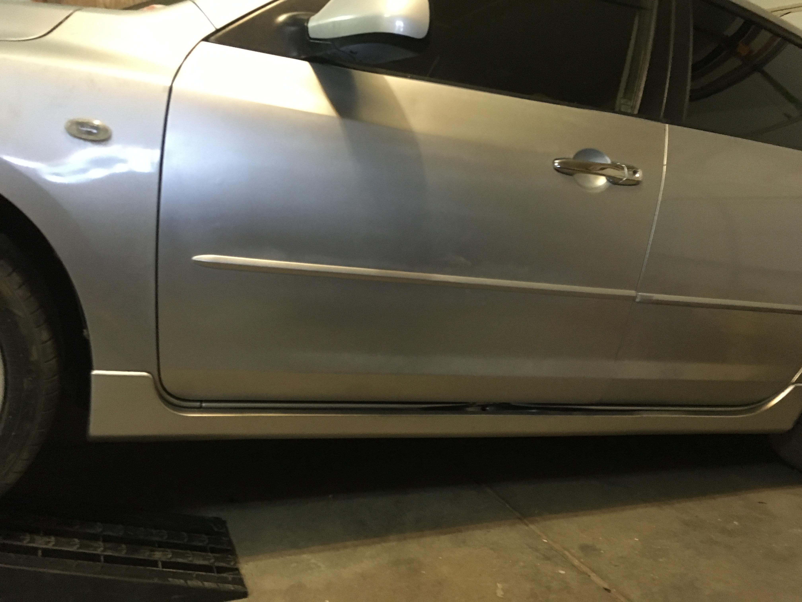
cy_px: 301
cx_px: 401
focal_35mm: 29
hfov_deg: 61.7
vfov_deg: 48.2
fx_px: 672
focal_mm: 4.15
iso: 250
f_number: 2.2
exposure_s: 1/15
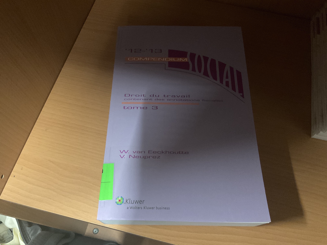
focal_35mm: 29
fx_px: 274
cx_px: 164
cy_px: 122
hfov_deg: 61.7
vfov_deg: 48.2
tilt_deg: -65.1
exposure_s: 1/25
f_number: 1.8
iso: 500
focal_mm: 3
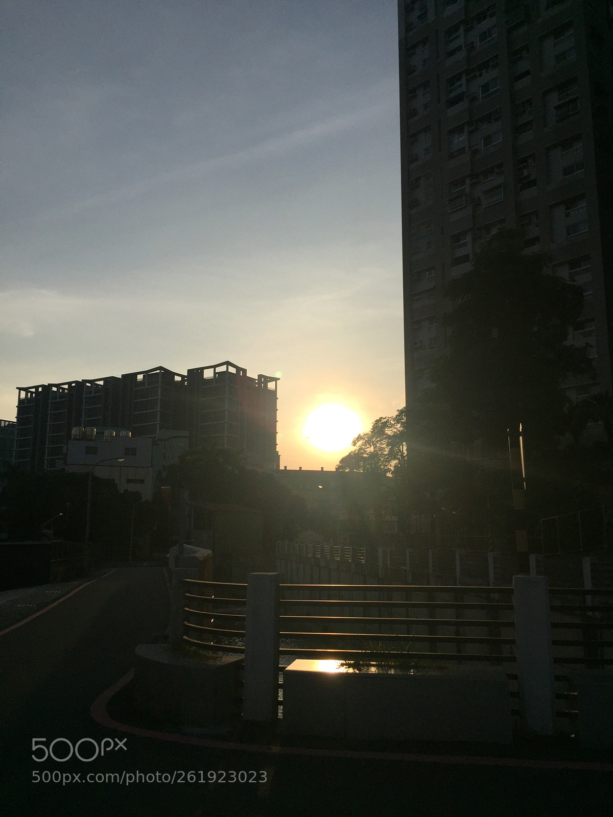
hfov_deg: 48.2
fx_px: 685
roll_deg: -0.4
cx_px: 306
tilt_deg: +10.2
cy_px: 408
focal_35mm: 29
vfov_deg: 61.7
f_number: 2.2
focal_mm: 4.15
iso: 32
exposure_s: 1/9901
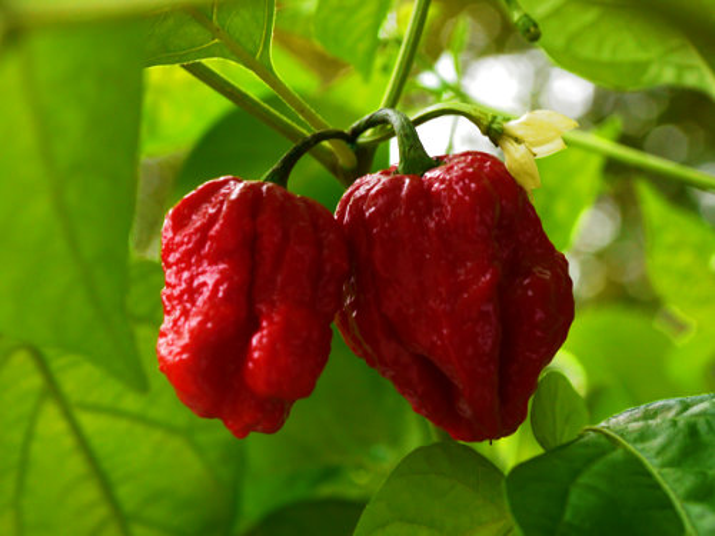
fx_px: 2066
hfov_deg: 19.6
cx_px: 358
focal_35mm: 100
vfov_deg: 14.8
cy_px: 268
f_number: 5.6
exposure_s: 1/60
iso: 400
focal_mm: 50
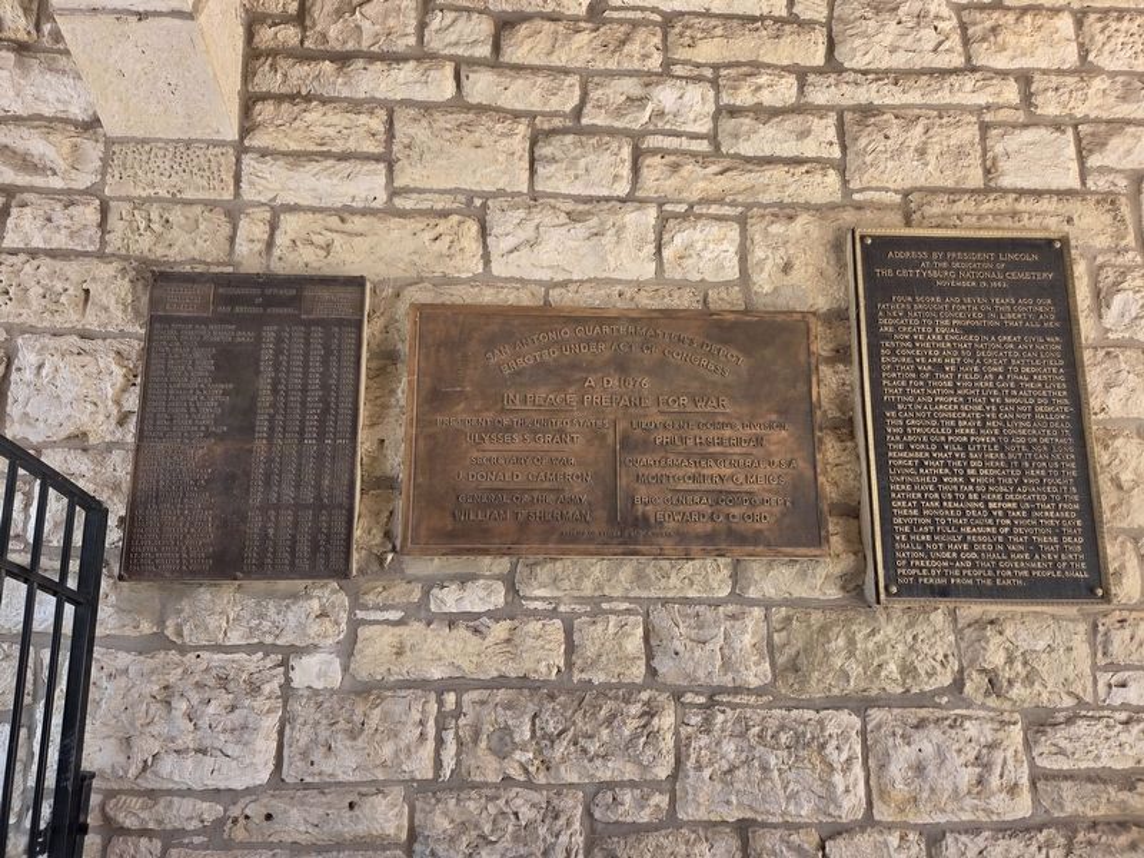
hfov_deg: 73.9
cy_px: 429
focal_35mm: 23
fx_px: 760
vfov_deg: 58.9
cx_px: 572
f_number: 1.8
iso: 64
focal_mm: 5.4
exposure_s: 1/180
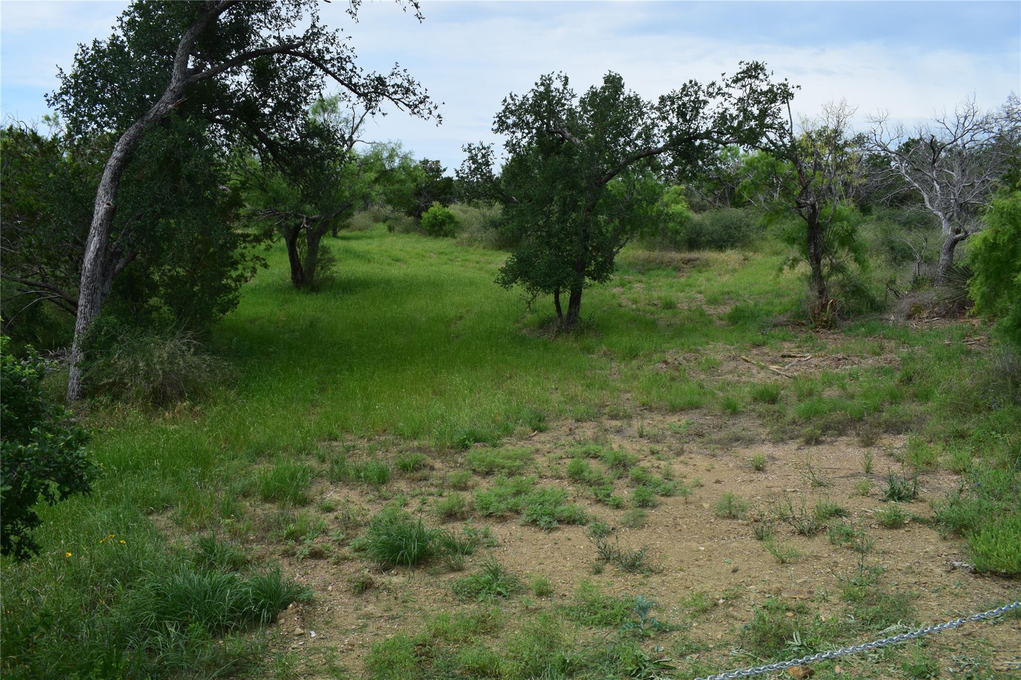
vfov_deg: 43.6
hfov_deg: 61.9
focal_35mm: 30
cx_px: 510
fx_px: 851
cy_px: 340
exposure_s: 1/400
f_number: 11
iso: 400
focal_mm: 20
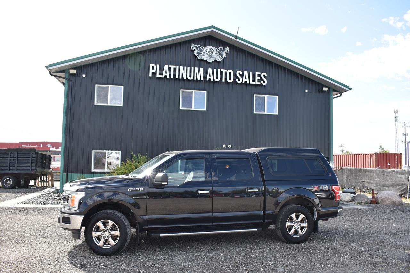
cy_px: 136
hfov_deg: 61.9
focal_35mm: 30
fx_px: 342
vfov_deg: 43.6
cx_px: 205
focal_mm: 20
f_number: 7.1
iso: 200
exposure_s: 1/320
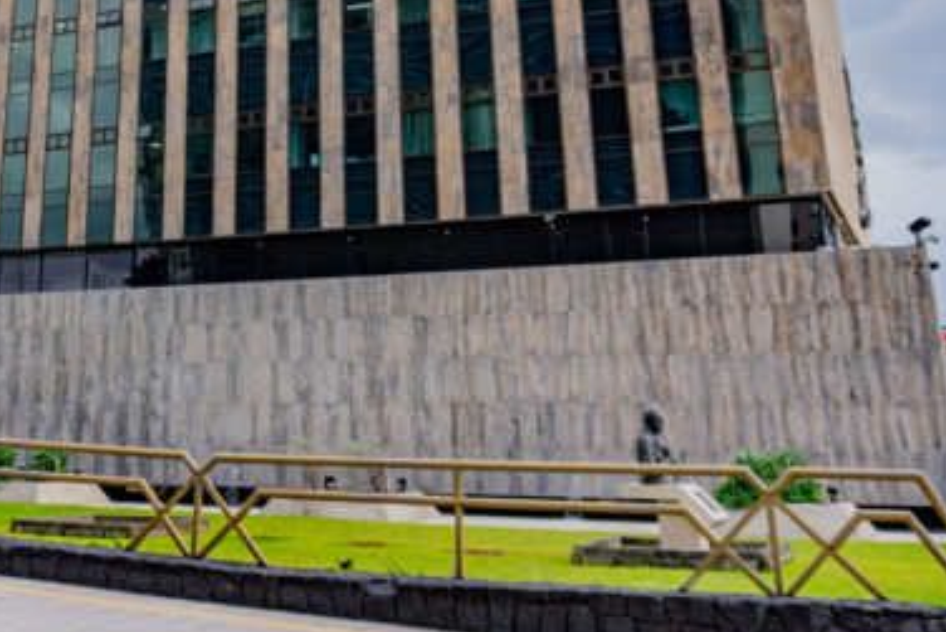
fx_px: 1288
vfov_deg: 26.1
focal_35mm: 49
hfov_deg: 39.2
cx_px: 226
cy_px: -8
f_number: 4.5
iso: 100
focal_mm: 16
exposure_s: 1/400
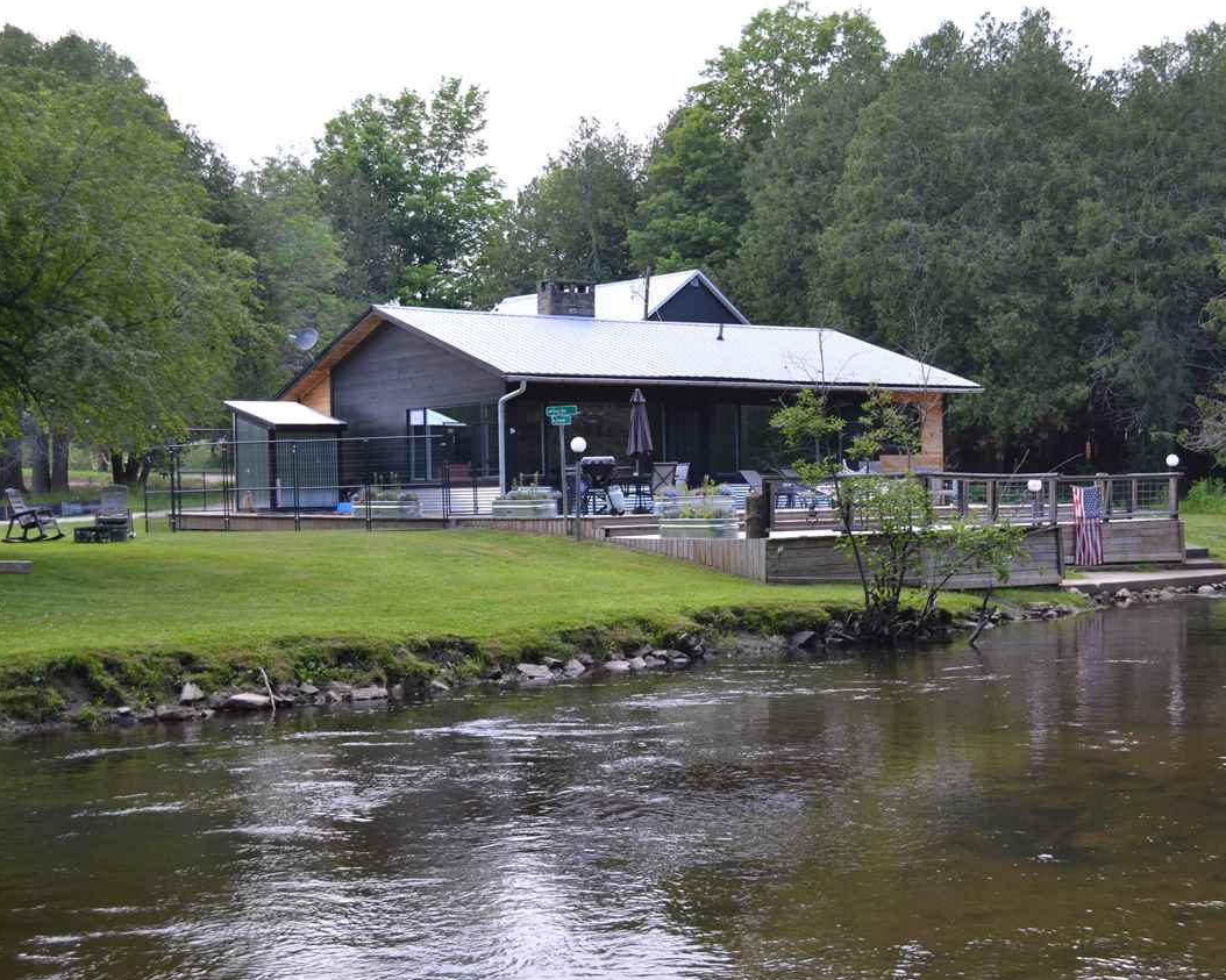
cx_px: 667
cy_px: 493
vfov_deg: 30.5
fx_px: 1798
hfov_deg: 37.6
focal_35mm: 50
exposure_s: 1/125
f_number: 5.6
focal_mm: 29
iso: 320
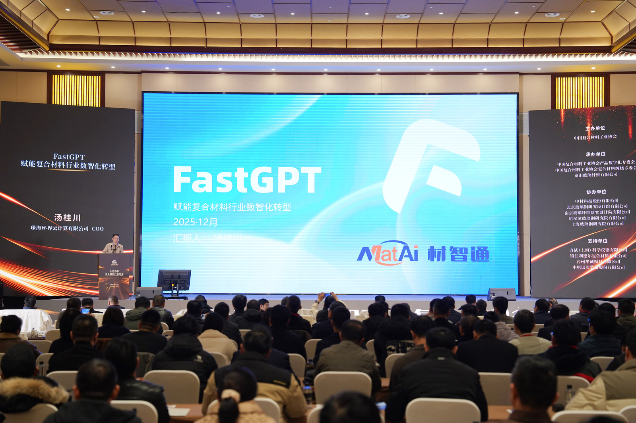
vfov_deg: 25.0
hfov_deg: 36.9
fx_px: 954
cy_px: 212
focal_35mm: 54
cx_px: 318
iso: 640
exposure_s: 1/200
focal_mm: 54
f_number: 2.8
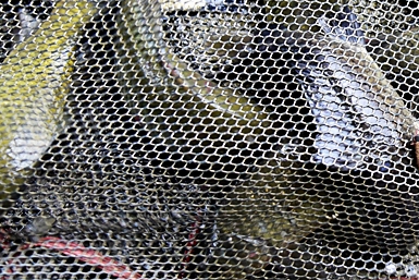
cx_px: 435
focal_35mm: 117
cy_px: -9
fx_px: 1362
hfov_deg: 17.0
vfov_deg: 11.6
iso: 2000
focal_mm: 44
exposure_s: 1/160
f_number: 4
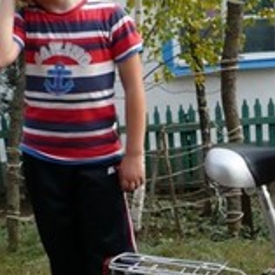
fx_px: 935
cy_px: 211
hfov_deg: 16.1
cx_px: 326
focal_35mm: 104
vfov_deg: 16.6
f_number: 2.8
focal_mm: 6.1
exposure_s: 1/500
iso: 100
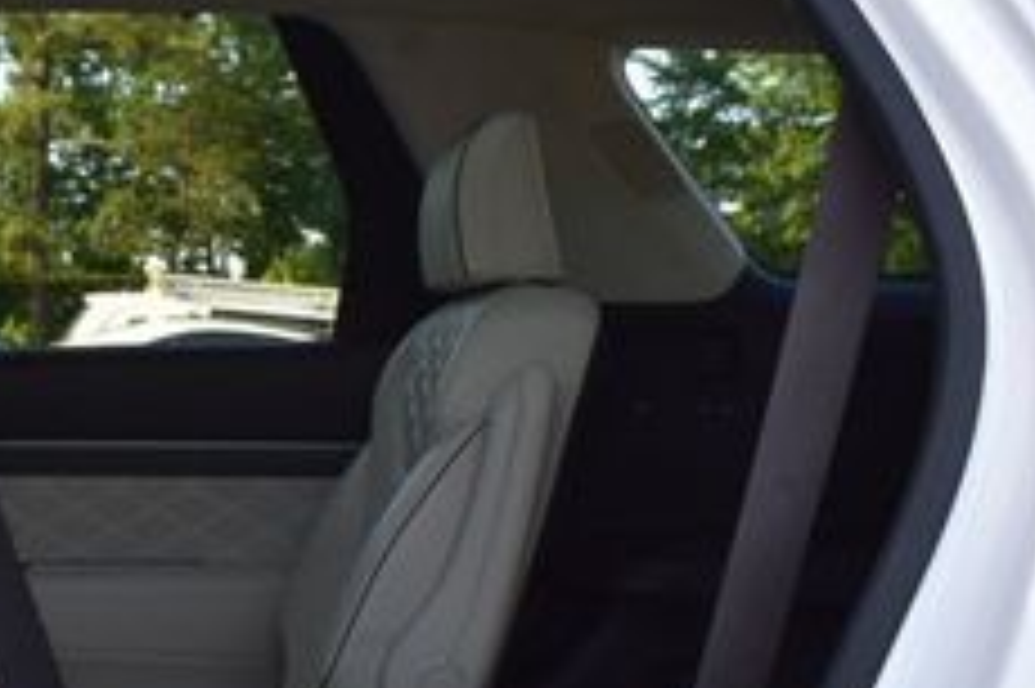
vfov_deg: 17.7
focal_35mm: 75
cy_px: 706
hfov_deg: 25.5
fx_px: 2155
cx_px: -22
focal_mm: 18
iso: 400
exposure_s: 1/125
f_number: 9
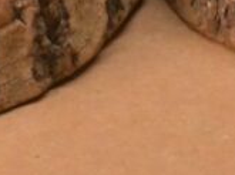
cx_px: 142
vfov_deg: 3.5
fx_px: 2798
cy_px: -255
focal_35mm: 413
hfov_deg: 4.8
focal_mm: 46
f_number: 14
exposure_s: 1/125
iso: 6400
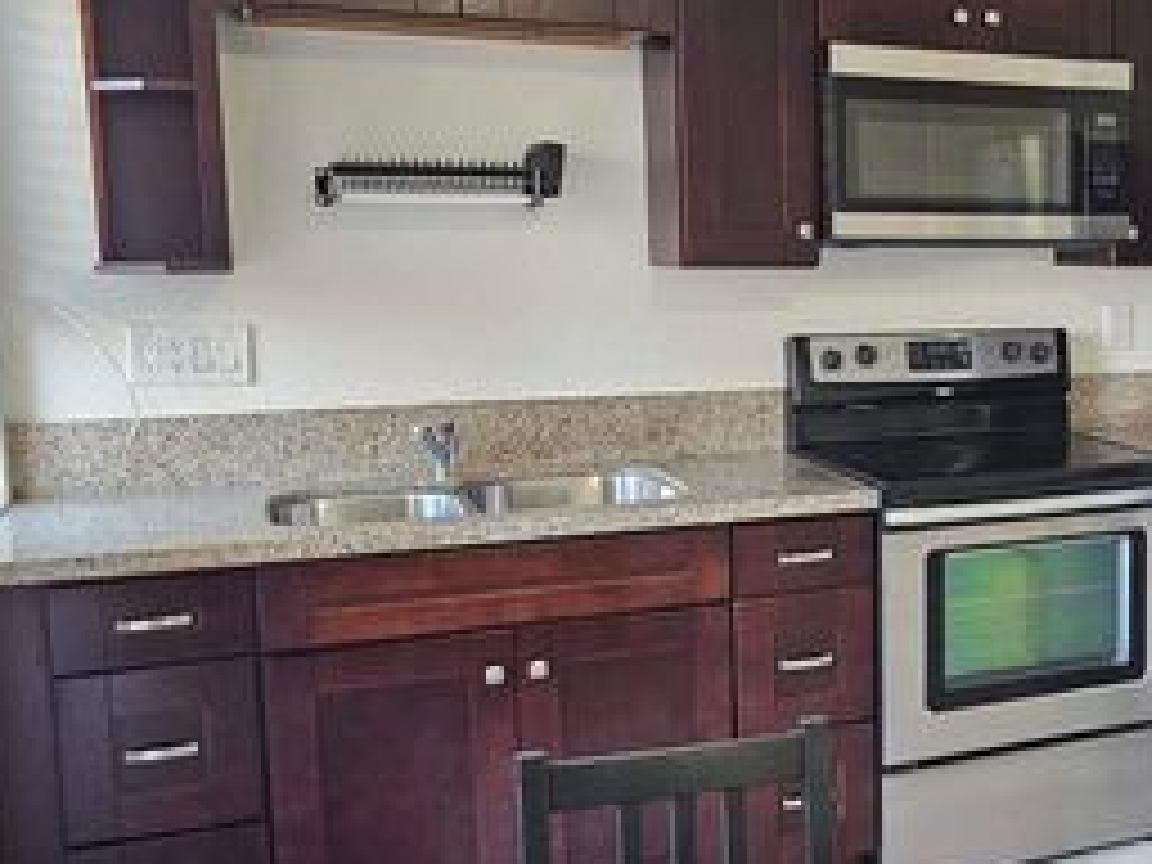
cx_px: 1035
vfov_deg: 32.2
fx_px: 1498
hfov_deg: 39.1
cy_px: 430
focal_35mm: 45
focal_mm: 6.3
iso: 400
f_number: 1.7
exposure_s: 1/120
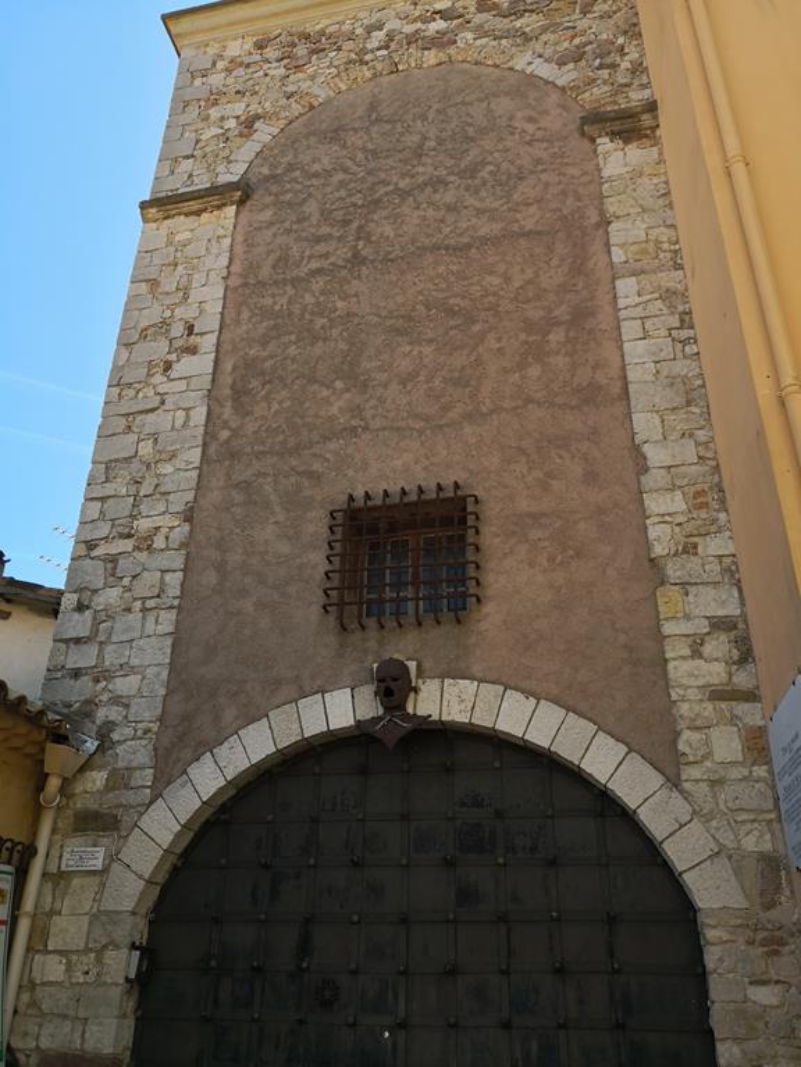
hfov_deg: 51.4
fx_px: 833
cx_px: 400
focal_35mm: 27
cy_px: 534
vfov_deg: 65.3
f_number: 1.6
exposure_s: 1/1099
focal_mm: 3.95
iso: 50
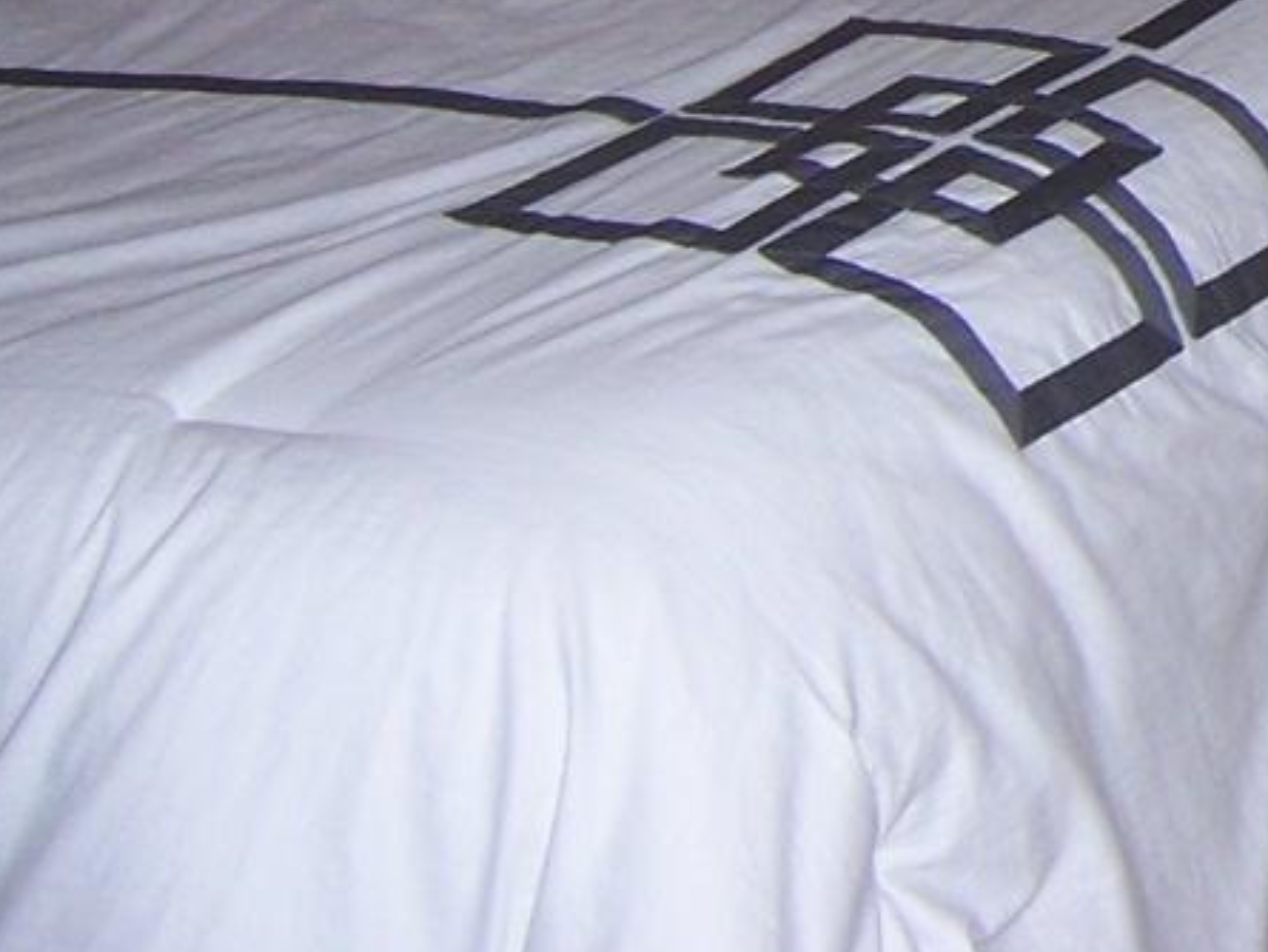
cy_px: -644
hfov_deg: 15.1
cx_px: 2194
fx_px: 4214
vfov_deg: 12.1
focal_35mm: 115
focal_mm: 5.5
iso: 80
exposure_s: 1/60
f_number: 2.8
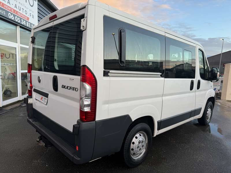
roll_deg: -1.5
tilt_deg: -6.2
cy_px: 86
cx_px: 116
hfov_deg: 71.6
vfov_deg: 56.8
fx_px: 160
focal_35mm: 24
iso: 64
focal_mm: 6.86
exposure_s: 1/121
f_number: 1.78
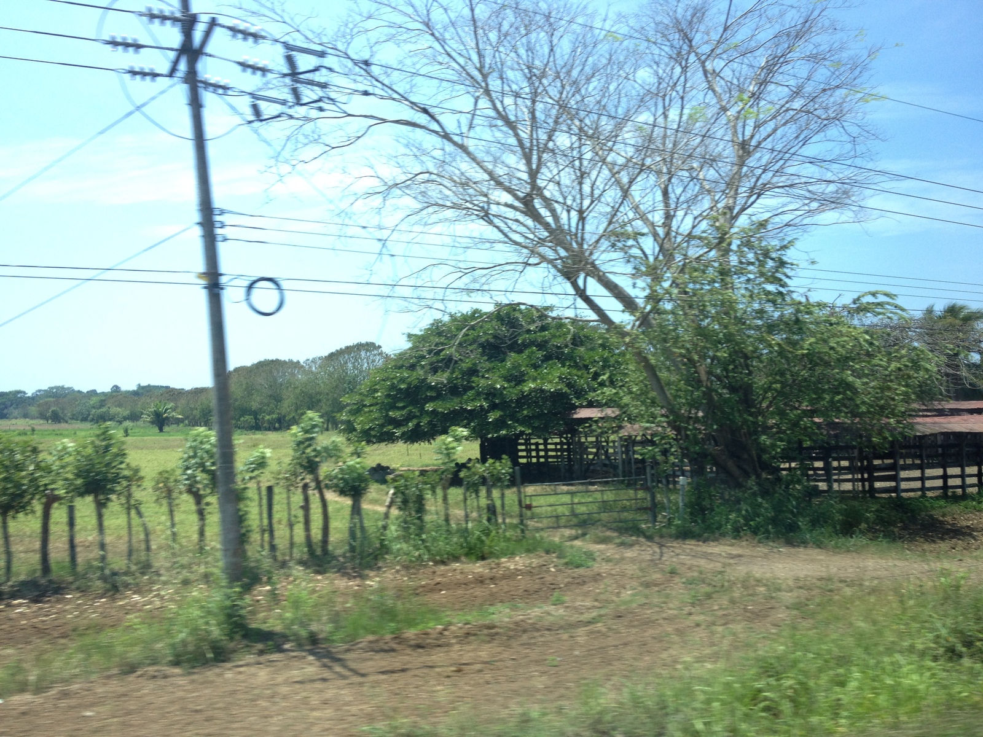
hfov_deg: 52.6
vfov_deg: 40.7
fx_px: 994
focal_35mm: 35
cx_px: 492
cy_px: 368
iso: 50
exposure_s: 1/229
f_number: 2.4
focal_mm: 4.28
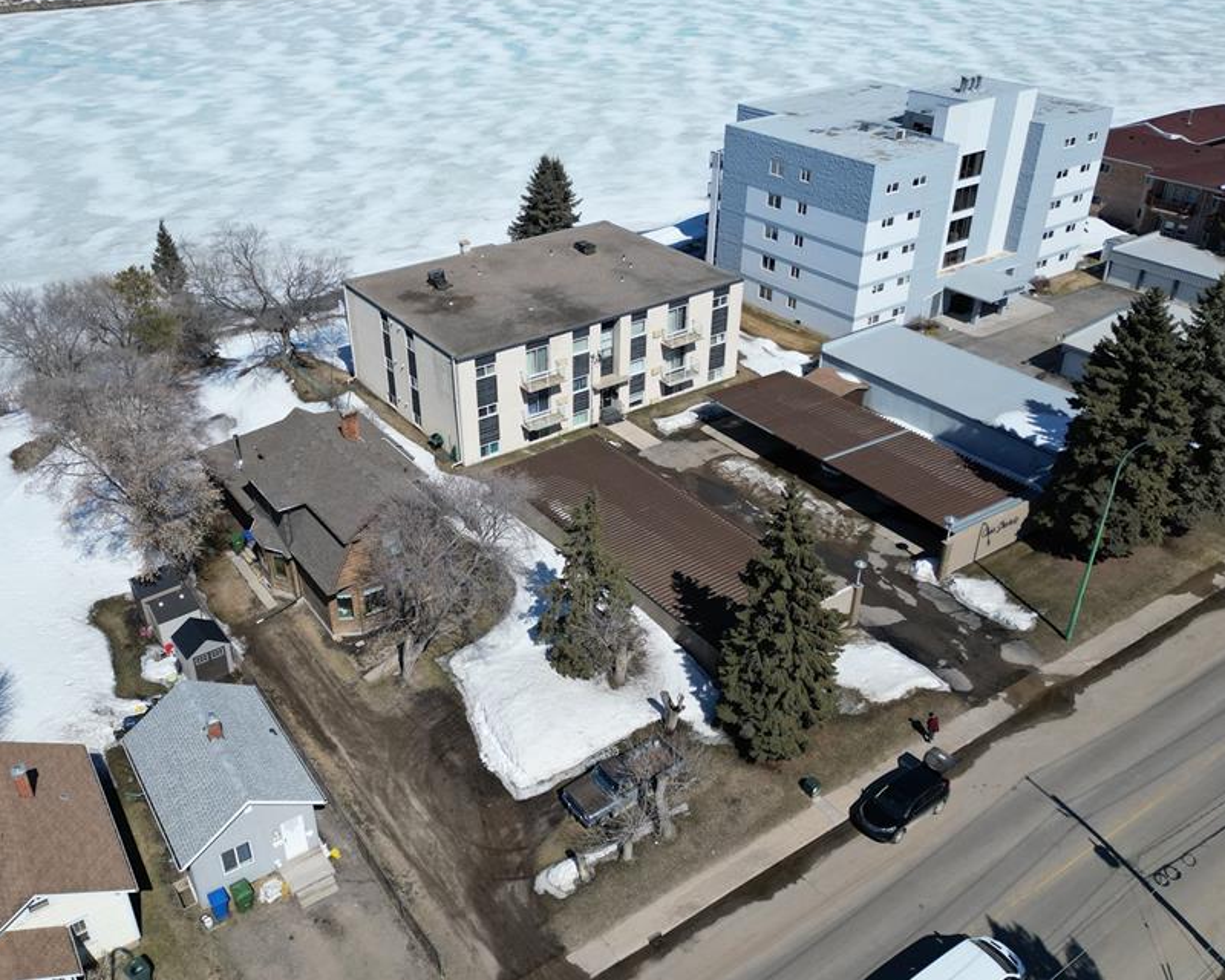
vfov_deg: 48.5
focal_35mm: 30
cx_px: 551
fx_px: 1088
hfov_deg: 58.7
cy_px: 490
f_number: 1.7
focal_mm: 6.72
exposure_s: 1/6000
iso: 130
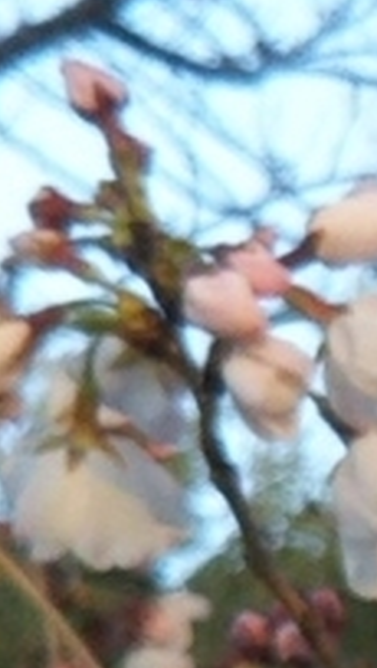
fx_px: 3407
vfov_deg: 11.1
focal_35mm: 192
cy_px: 691
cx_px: 1203
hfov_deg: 5.8
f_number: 2.2
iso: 64
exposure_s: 1/120
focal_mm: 4
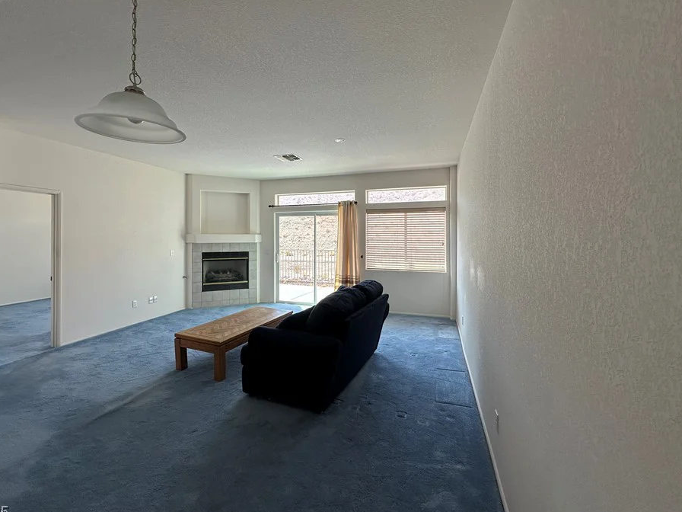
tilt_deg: -0.3
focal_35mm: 16
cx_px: 322
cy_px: 237
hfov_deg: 94.4
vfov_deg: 78.0
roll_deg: +0.0
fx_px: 315
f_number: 2.2
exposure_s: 1/183
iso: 40
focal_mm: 2.22
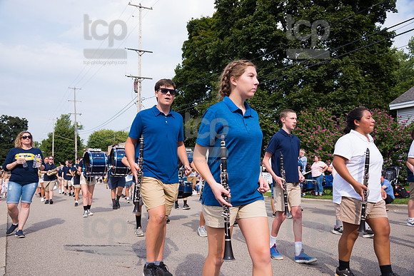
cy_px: 138
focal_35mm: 28
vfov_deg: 46.4
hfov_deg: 65.5
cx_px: 207
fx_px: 322
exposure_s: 1/500
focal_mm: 28
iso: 250
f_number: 6.3
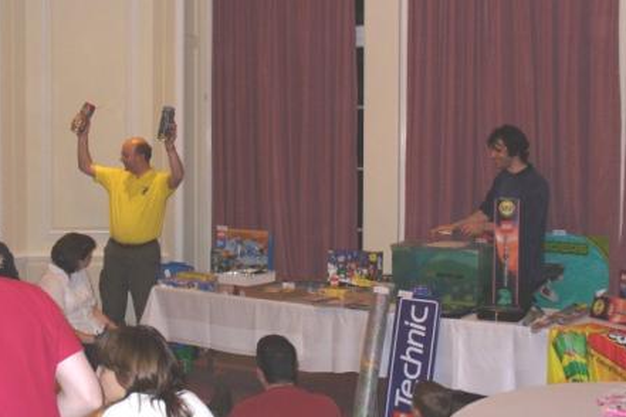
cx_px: 314
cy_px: 190
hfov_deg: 35.1
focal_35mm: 57
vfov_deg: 23.8
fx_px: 991
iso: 200
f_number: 3.1
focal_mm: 8.9
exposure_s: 1/60
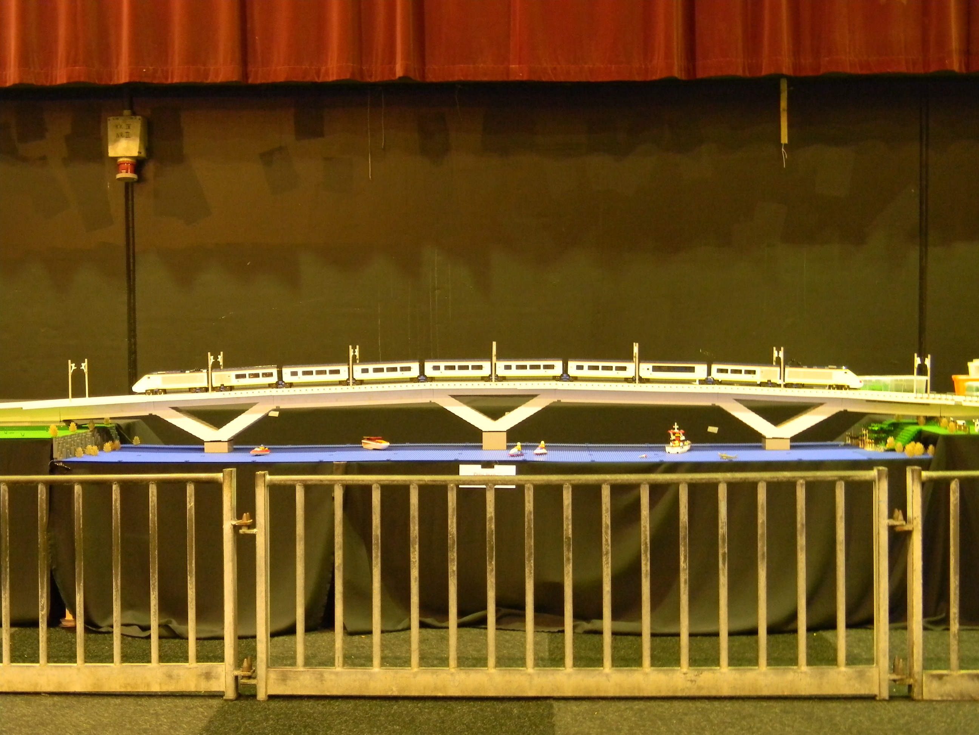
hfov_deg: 40.4
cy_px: 368
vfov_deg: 30.9
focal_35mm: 47
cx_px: 490
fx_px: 1329
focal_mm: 8.6
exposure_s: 1/2.3
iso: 400
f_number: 3.9
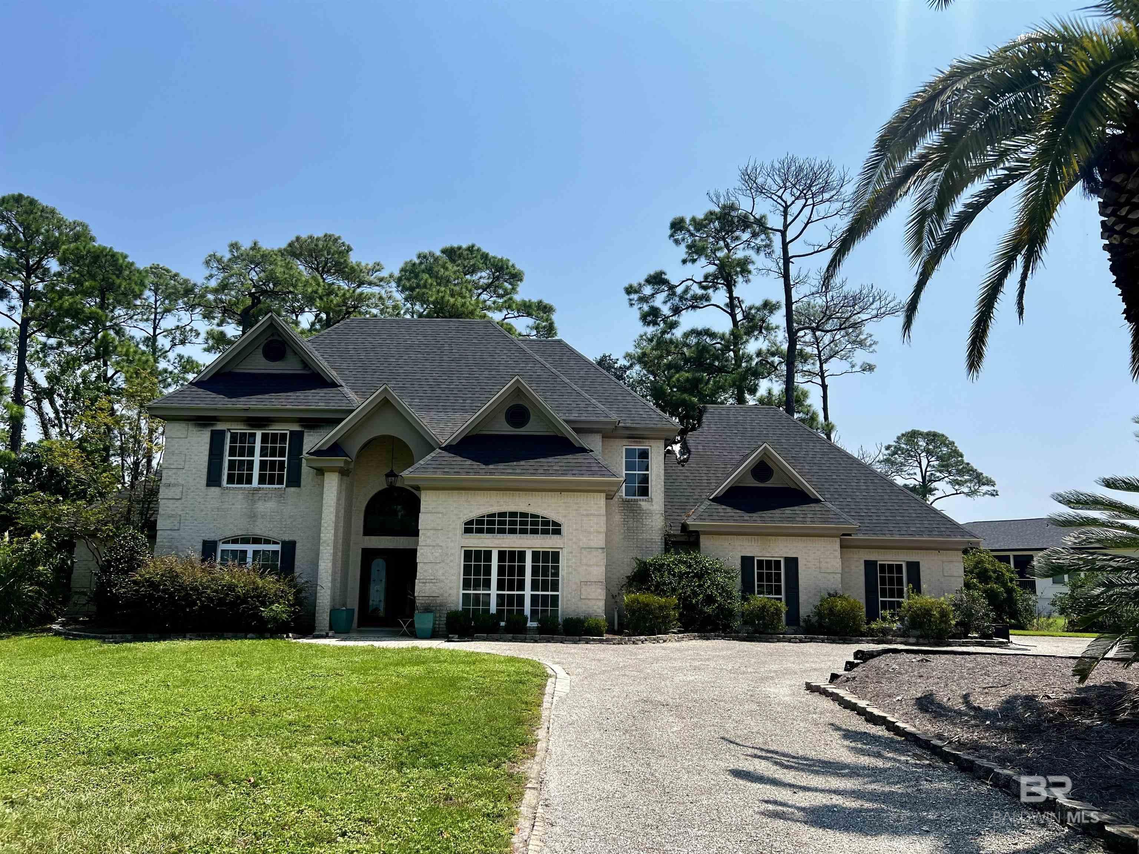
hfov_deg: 67.3
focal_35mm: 26
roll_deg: -0.7
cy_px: 427
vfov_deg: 53.1
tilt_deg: +9.7
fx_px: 856
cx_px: 570
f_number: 1.5
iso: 50
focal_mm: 5.7
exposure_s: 1/5319
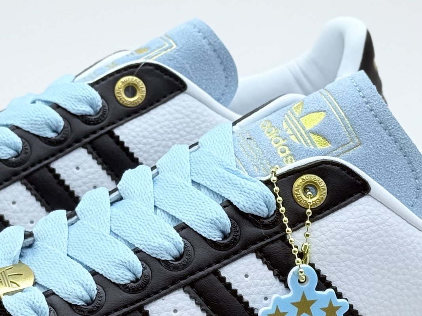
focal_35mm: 48
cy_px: 158
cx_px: 211
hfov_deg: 39.7
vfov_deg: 30.3
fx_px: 585
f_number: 1.78
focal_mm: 6.76
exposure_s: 1/620
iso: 64
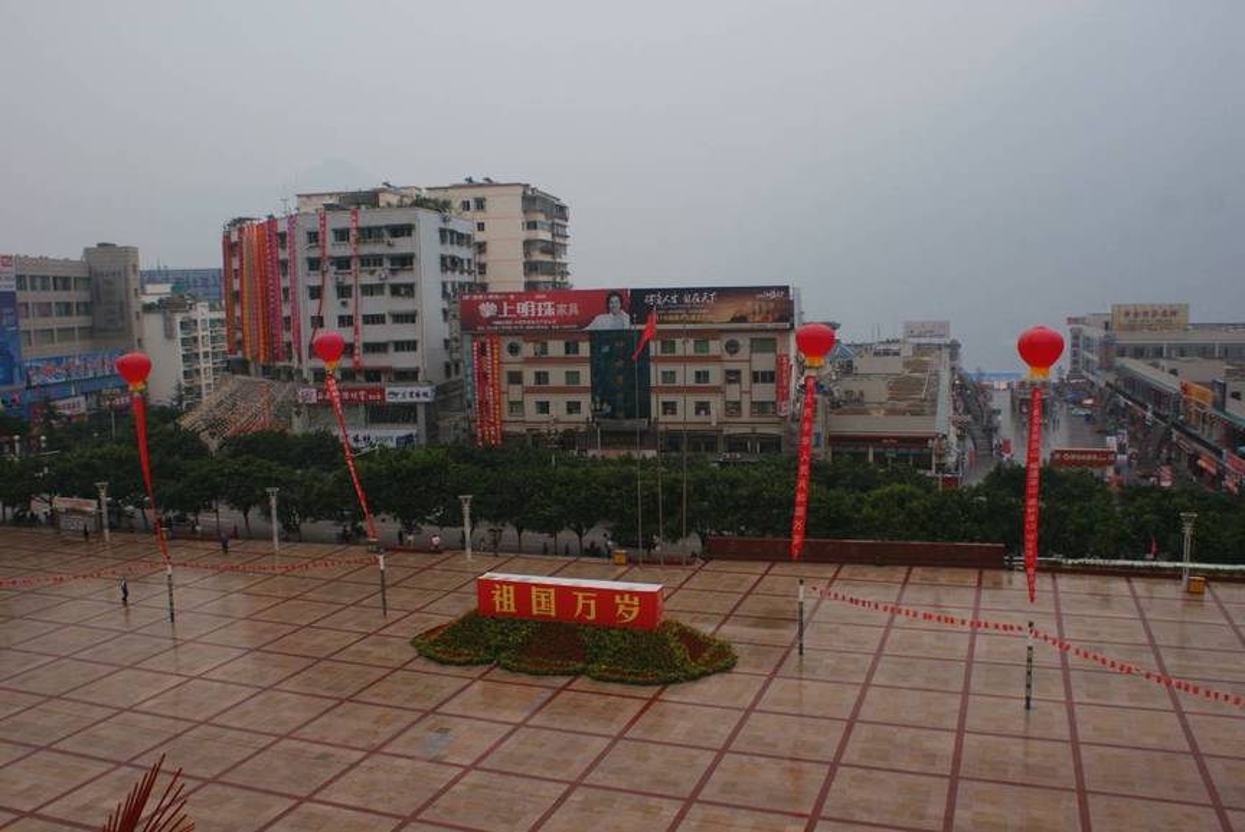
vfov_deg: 43.7
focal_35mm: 30
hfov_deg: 61.9
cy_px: 416
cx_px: 622
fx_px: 1038
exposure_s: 1/80
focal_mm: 20
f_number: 9
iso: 100
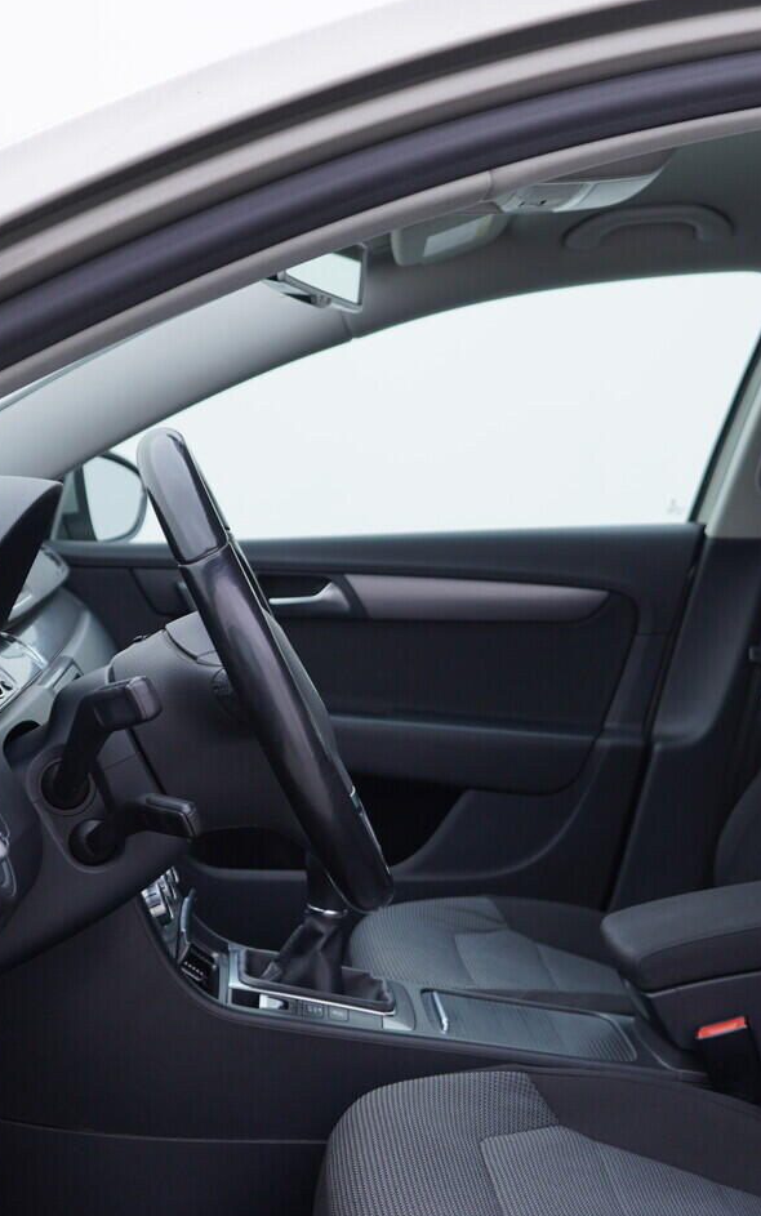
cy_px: 607
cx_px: 435
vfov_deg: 36.3
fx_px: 1857
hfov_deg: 23.1
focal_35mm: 56
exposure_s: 1/50
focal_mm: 24
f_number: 3.2
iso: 125
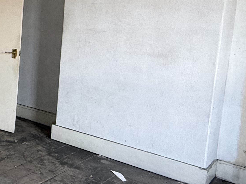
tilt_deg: -4.9
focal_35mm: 51
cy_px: 46
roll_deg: -1.0
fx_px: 362
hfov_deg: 28.2
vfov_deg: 28.1
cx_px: -101
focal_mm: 2.22
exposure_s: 1/99
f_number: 2.2
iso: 125
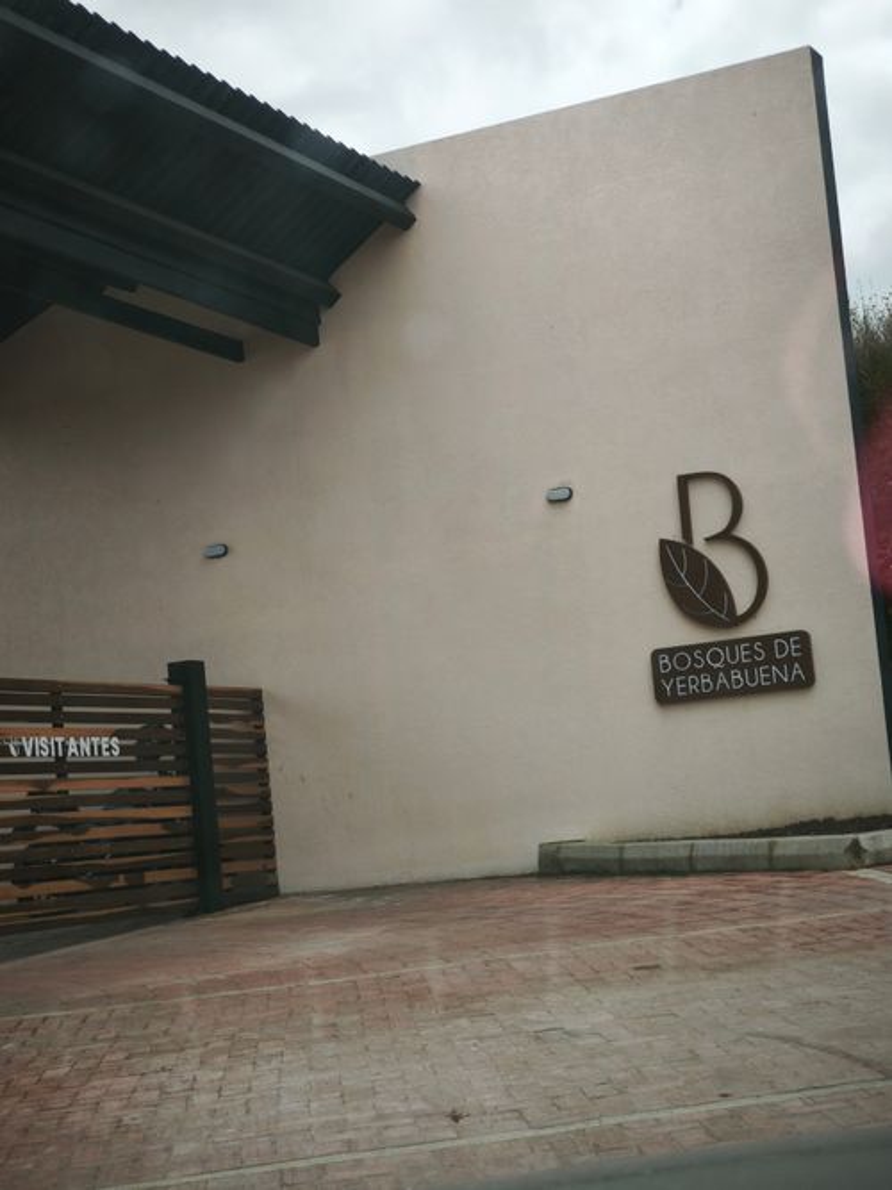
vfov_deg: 29.8
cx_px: 446
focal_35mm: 65
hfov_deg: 22.6
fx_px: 2234
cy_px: 595
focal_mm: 7.1
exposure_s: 1/611
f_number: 1.9
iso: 50
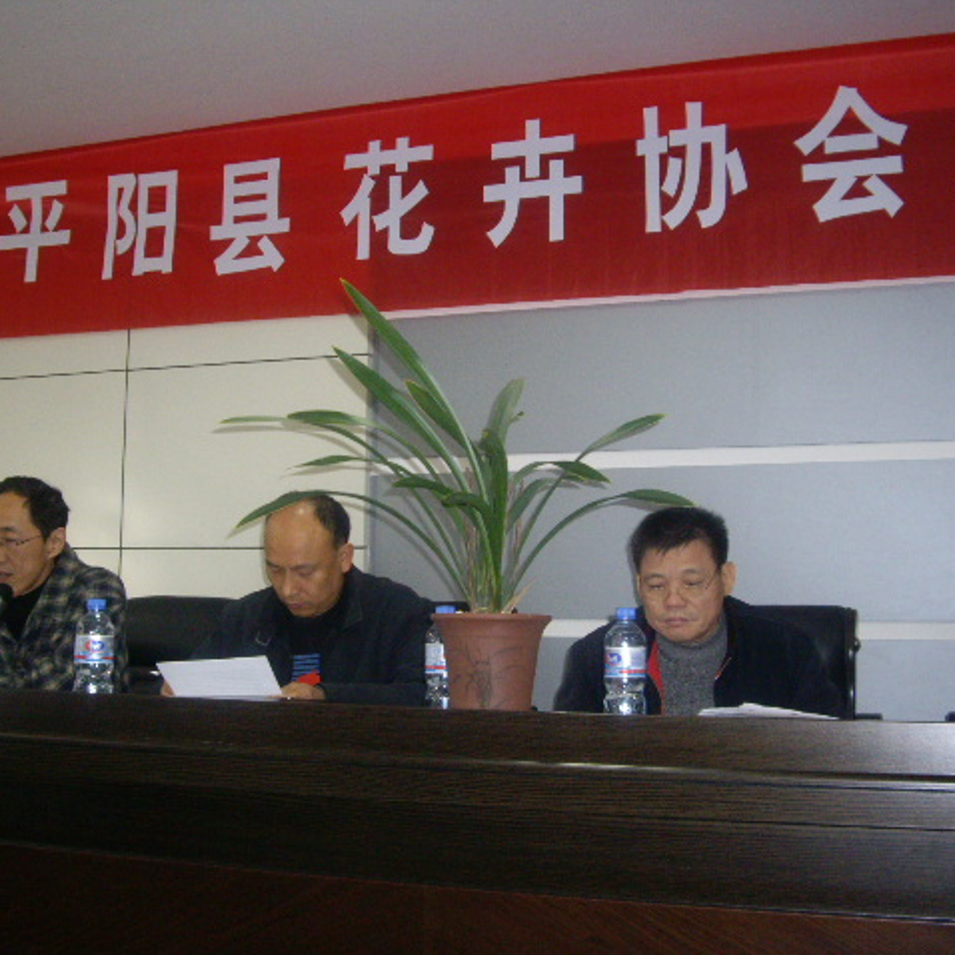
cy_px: 478
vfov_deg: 37.6
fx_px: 1405
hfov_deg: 37.6
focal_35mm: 45
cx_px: 485
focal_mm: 7.9
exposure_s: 1/40
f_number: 2.8
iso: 400
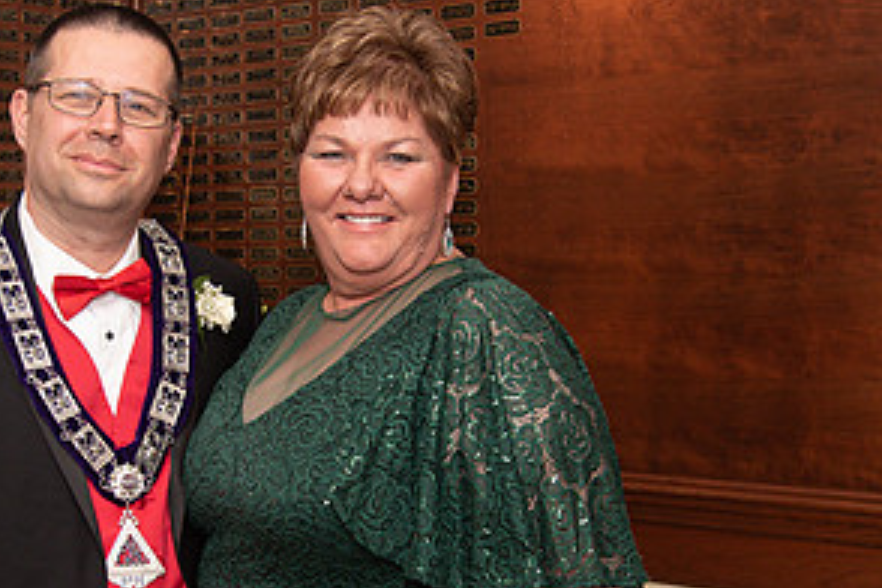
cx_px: 342
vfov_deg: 20.2
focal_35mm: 67
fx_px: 1641
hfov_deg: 30.0
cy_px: 406
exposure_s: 1/200
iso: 800
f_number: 4
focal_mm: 34
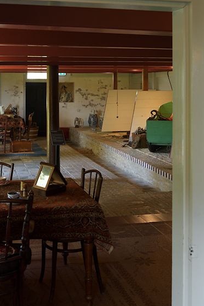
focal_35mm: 47
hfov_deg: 28.4
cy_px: 156
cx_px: 63
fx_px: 400
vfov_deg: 41.9
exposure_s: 1/50
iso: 800
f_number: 5
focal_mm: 22
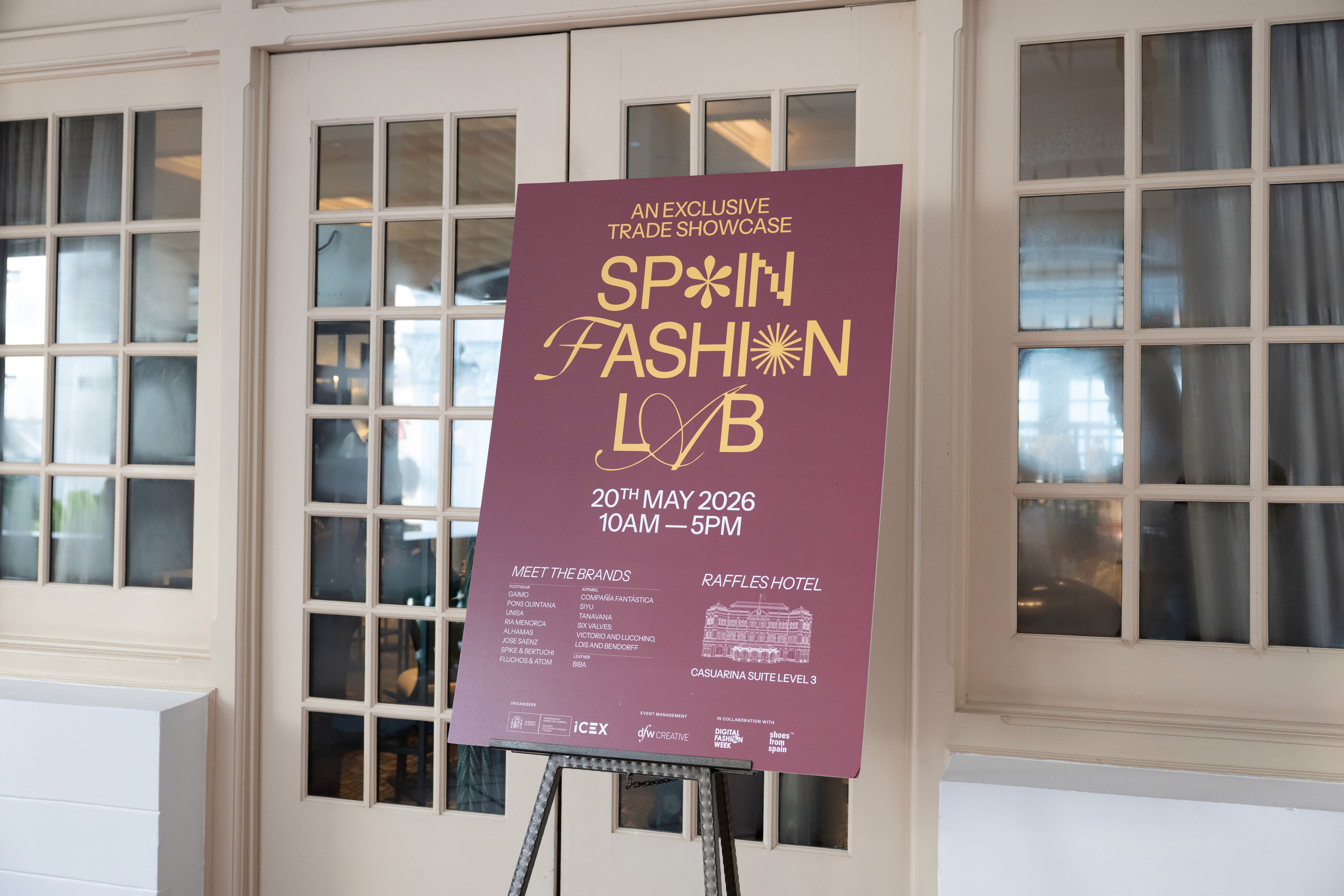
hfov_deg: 48.5
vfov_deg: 33.4
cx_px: 672
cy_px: 448
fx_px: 1493
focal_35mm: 40
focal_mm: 40
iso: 1250
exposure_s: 1/200
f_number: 3.5
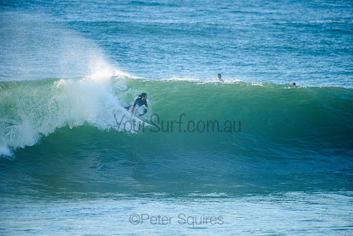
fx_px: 4905
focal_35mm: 500
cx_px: 176
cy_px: 118
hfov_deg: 4.1
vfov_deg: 2.8
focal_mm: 500
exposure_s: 1/1600
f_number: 5.6
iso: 360
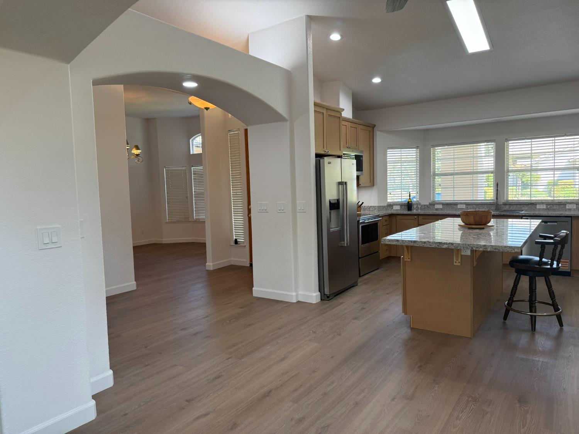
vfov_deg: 56.8
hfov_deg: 71.6
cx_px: 290
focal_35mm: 24
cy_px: 217
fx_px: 401
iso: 125
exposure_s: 1/138
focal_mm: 6.76
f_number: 1.78
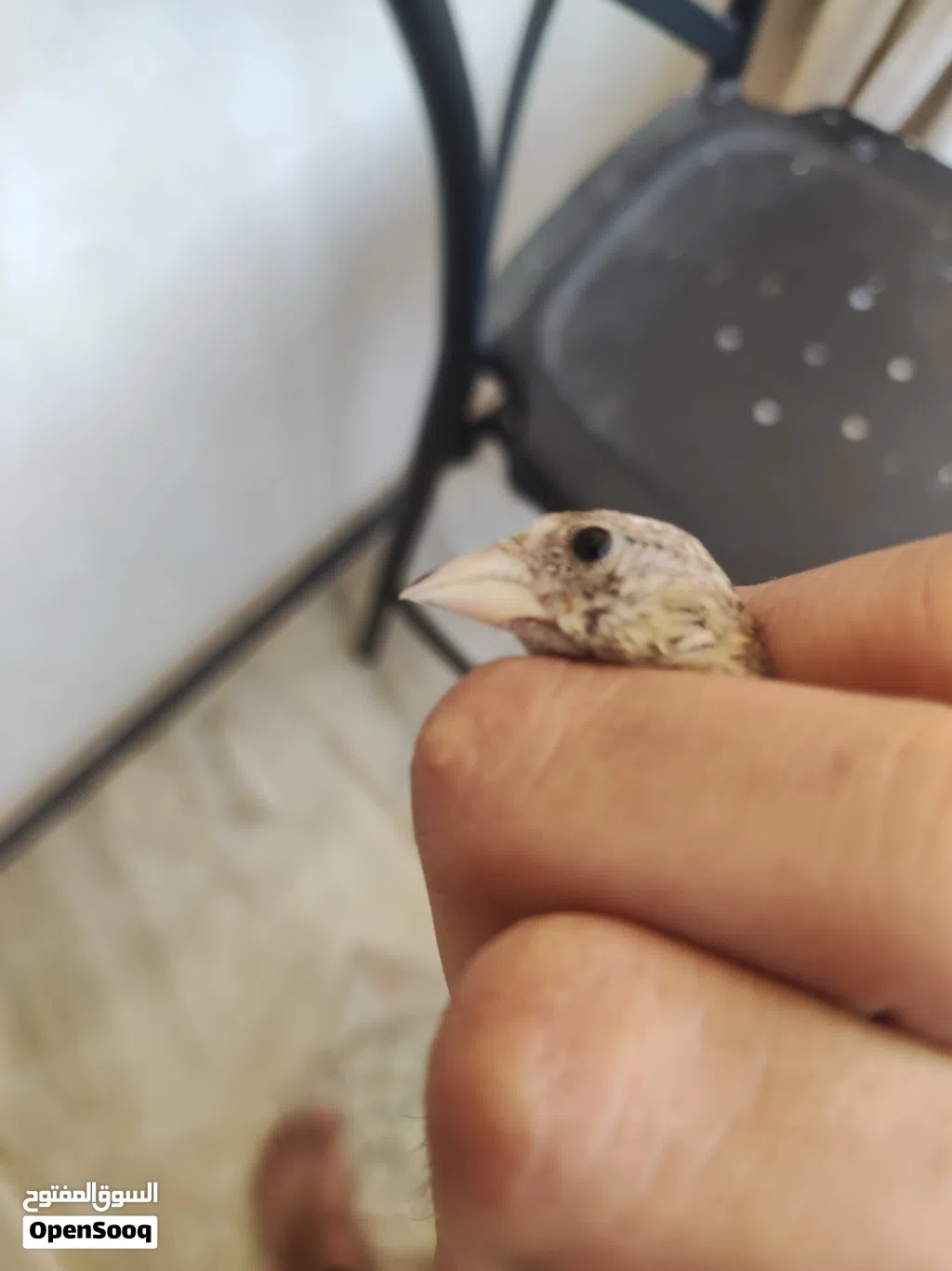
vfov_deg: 91.1
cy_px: 636
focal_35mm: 17
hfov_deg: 74.7
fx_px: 624
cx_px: 476
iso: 129
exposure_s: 1/50
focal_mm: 4.74
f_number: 1.79
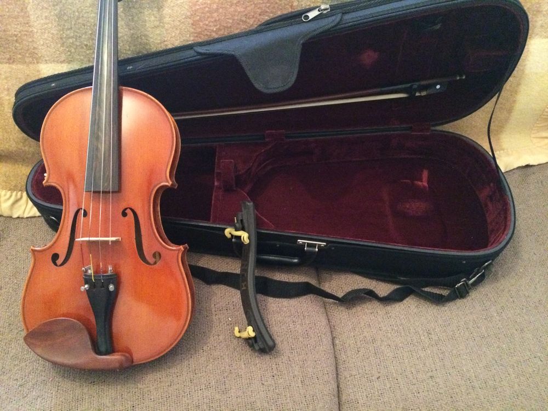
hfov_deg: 61.7
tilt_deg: -57.1
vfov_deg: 48.2
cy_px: 206
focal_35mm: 29
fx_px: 459
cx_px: 274
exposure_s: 1/17
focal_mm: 4.15
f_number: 2.2
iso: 1250
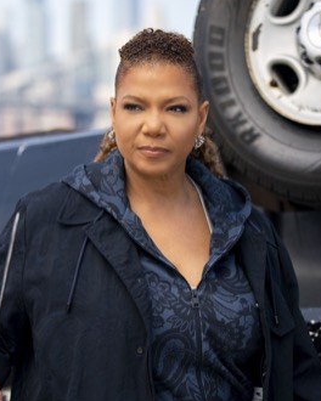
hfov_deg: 12.3
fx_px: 1484
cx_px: 137
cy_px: 200
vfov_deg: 15.4
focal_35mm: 125
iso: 200
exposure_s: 1/1600
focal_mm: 88
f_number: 3.2
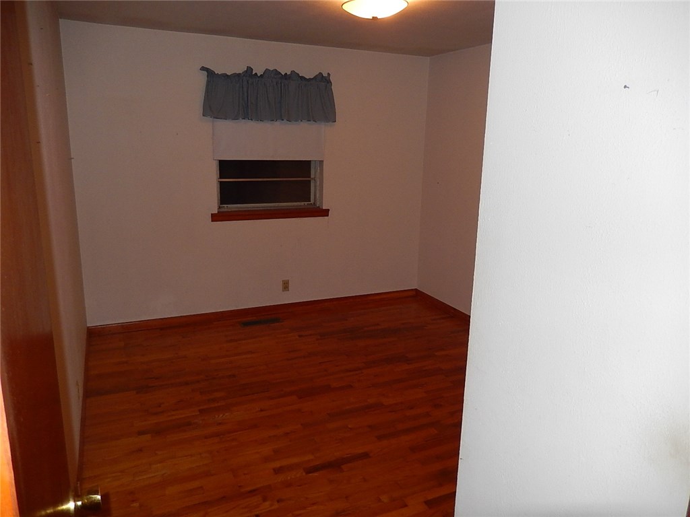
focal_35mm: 25
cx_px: 345
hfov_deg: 69.4
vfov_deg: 54.9
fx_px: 498
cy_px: 258
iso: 200
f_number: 3.4
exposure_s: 1/30
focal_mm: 4.5
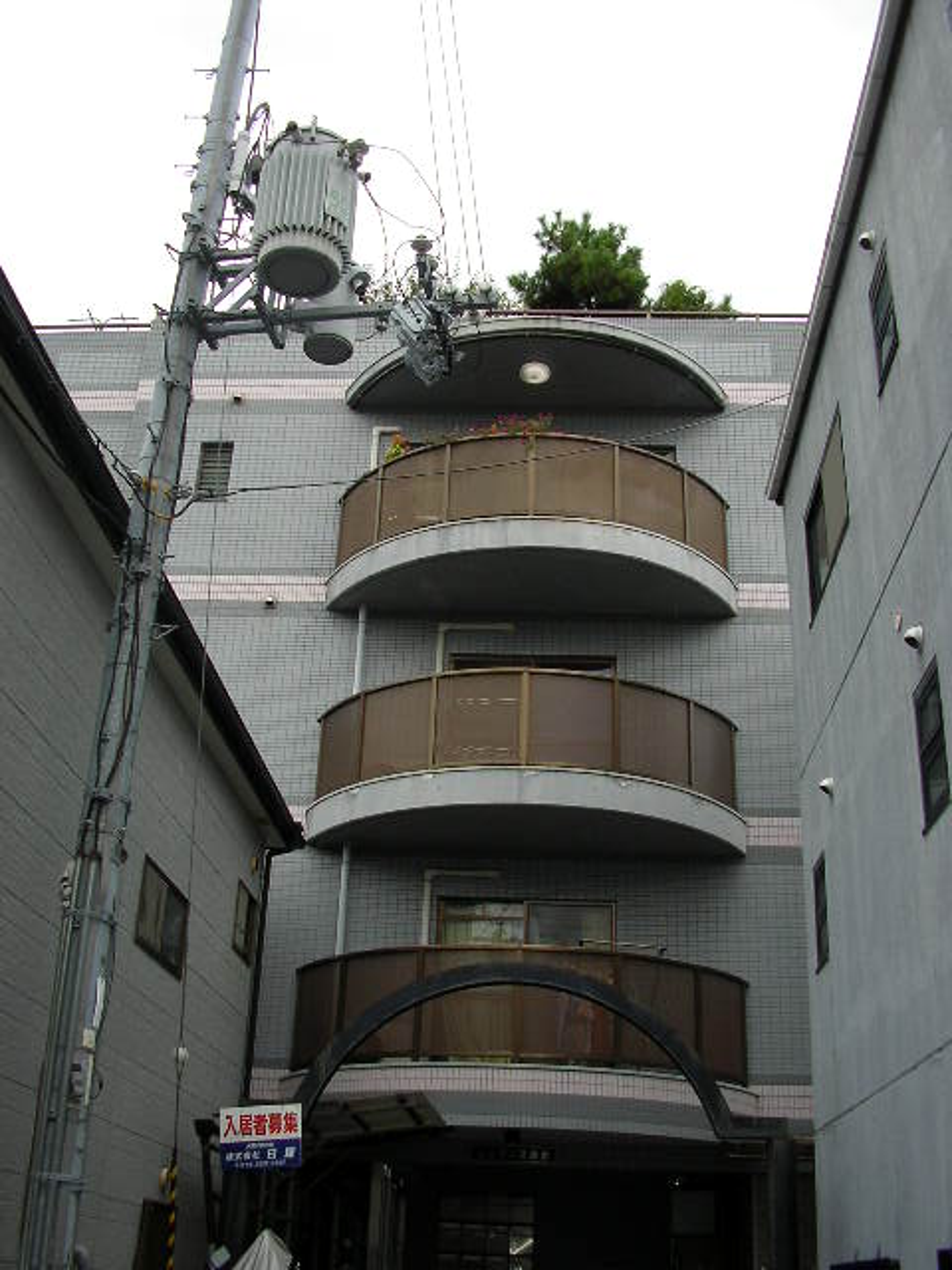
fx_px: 1393
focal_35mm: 38
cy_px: 635
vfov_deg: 49.0
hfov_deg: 37.7
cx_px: 476
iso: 71
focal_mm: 5.8
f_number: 4.1
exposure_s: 1/330
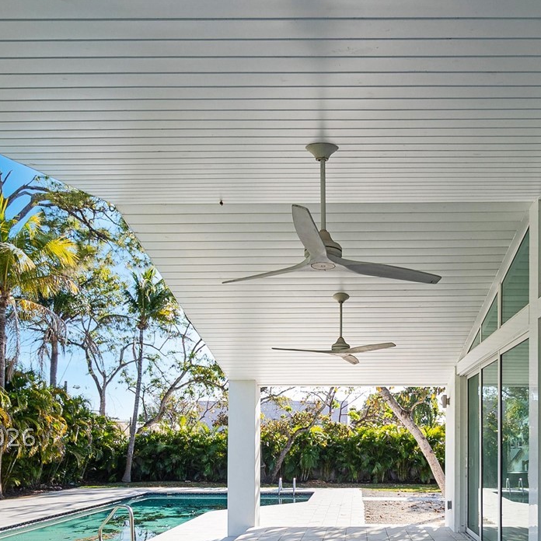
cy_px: 437
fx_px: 513
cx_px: 341
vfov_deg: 51.9
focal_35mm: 29
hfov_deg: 54.9
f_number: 4
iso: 100
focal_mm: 7
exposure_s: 1/250
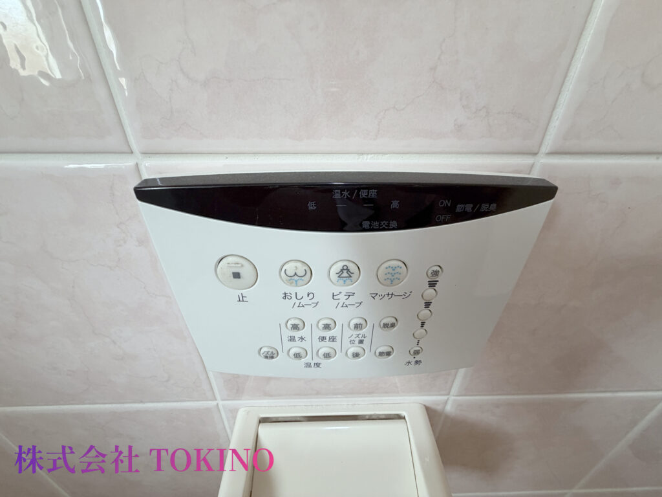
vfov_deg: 85.7
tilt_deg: -27.5
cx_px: 331
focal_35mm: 14
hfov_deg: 102.1
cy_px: 248
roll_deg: +1.0
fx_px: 268
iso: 250
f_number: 2.2
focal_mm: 2.22
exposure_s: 1/120
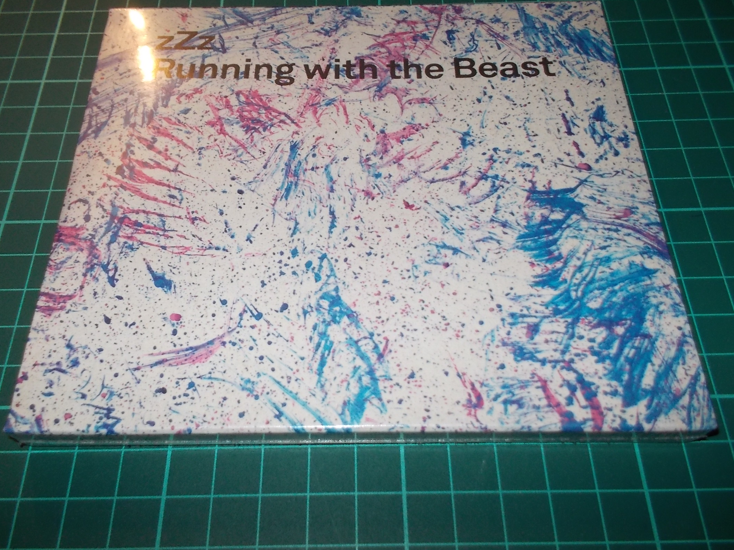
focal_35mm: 31
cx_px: 351
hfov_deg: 58.3
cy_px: 261
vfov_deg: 45.4
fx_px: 657
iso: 200
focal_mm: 4.1
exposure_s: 1/30
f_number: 3.3
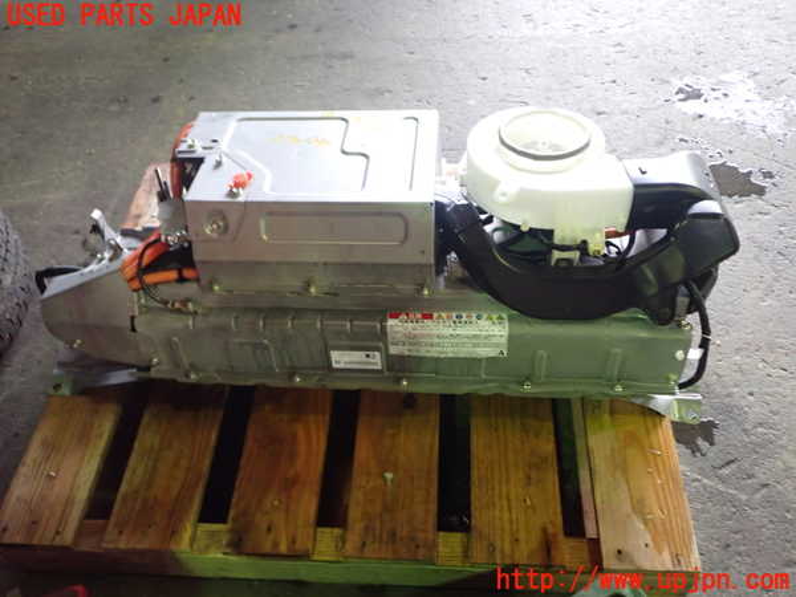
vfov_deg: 46.8
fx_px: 690
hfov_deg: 60.0
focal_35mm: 30
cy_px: 298
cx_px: 398
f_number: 2.3
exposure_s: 1/30
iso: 800
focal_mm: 5.4
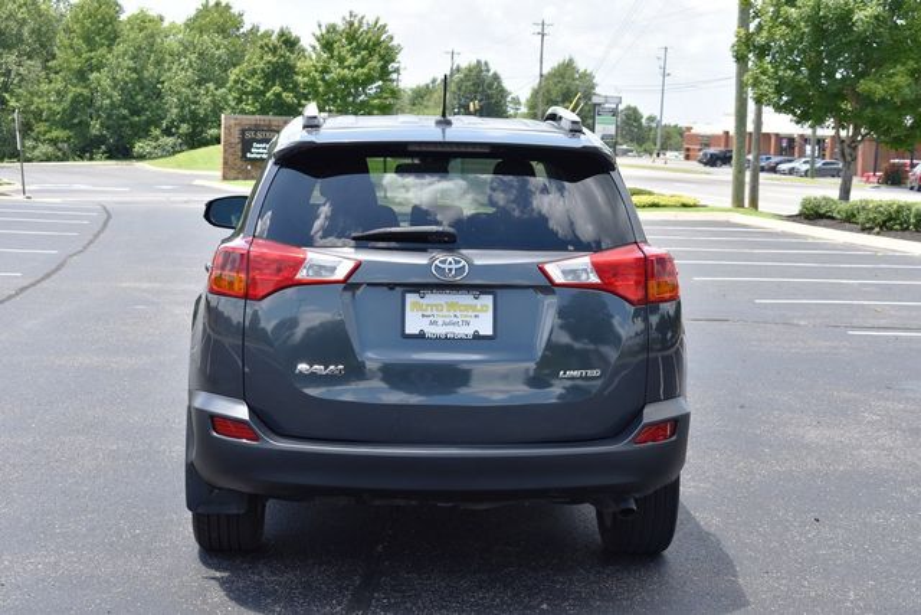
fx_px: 1535
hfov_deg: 33.4
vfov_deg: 22.6
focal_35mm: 60
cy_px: 308
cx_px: 460
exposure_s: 1/250
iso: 180
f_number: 8
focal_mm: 40
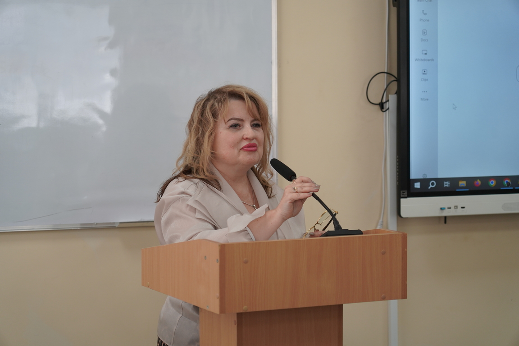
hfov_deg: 21.5
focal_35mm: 95
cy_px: 173
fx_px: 1369
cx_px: 260
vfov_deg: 14.4
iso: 400
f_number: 4
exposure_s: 1/160
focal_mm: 95
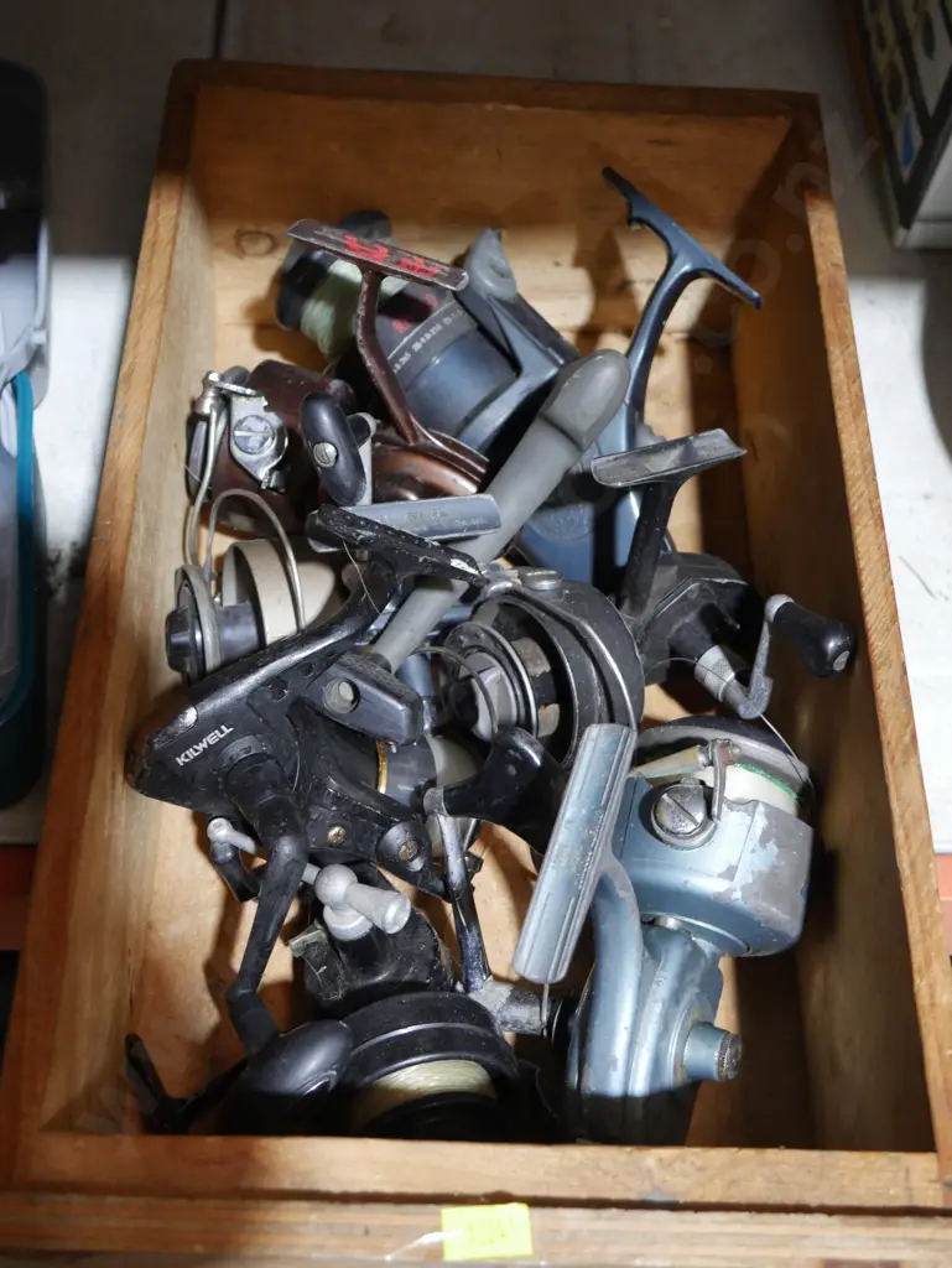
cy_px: 634
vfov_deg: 42.9
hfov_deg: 32.9
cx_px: 476
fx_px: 1612
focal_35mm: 44
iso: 1250
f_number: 4.7
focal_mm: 22
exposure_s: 1/60
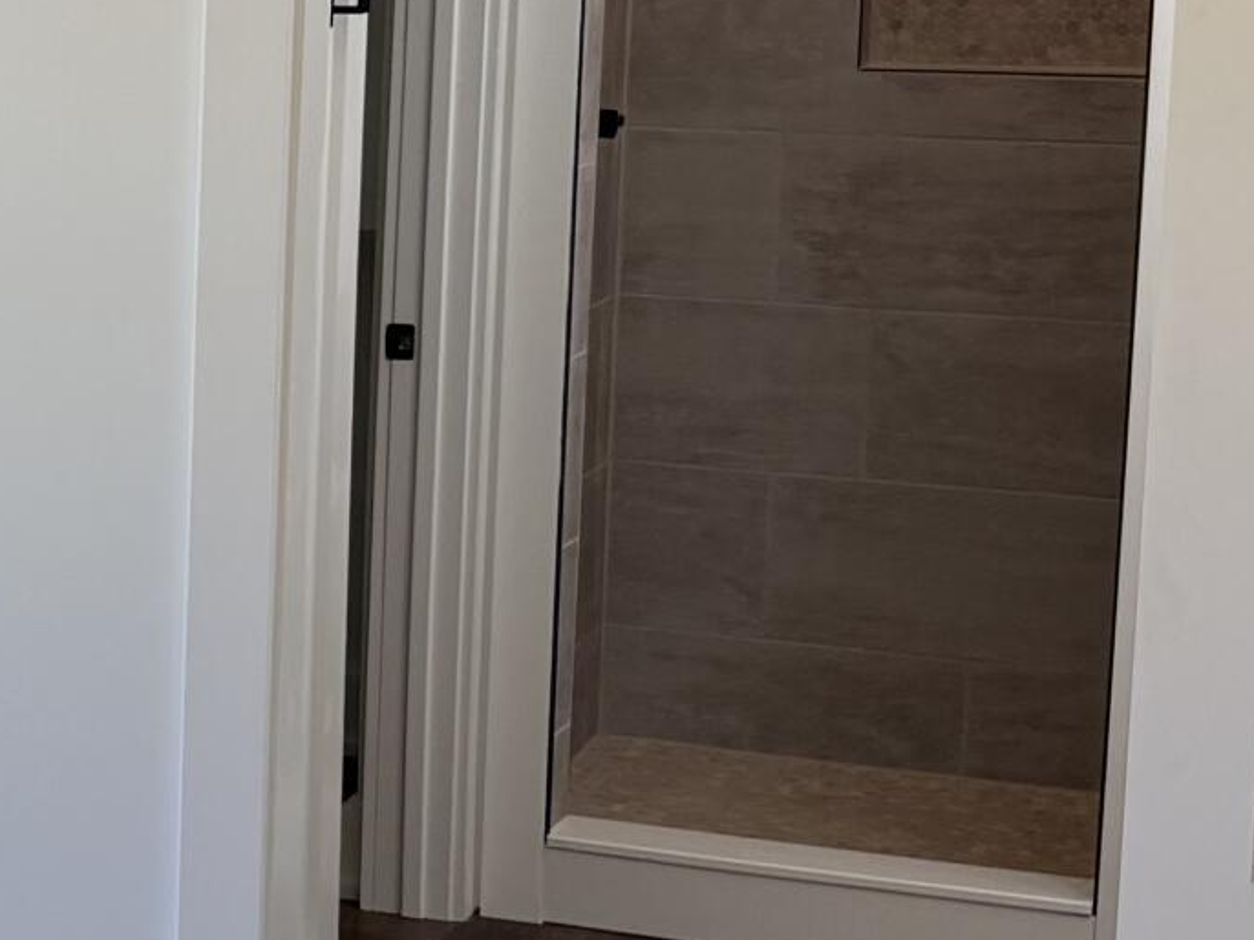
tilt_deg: -5.2
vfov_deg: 14.1
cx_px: -735
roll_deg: -0.5
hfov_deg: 16.7
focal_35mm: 105
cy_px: 333
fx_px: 3802
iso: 80
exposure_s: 1/301
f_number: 1.78
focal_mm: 6.76
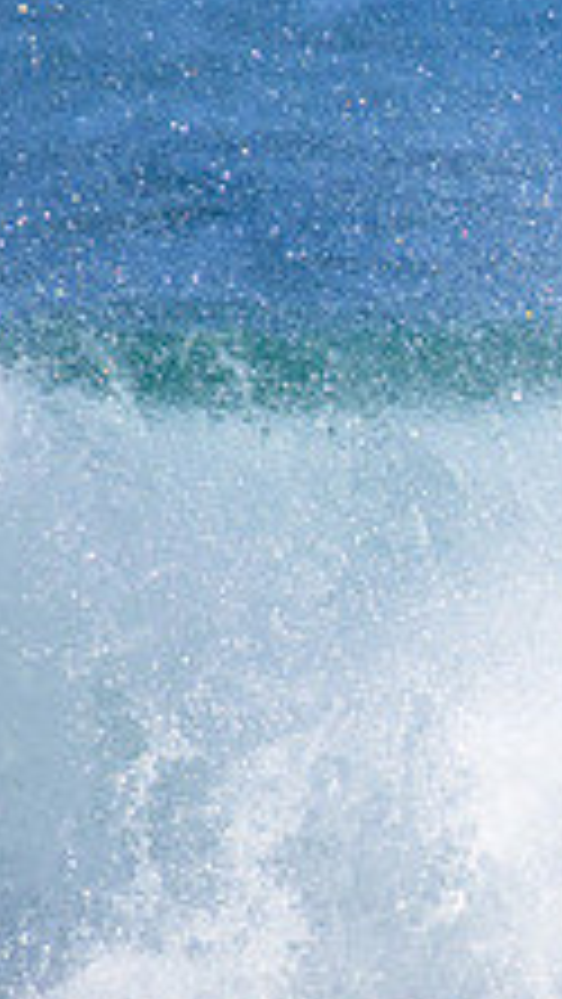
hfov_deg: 0.4
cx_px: 1536
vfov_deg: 0.7
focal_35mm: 2980
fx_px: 78887
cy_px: 623
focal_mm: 800
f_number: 11
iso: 1100
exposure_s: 1/2000
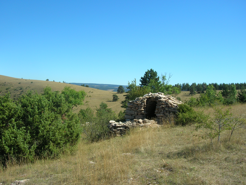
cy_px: 92
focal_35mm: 34
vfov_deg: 41.8
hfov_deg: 54.0
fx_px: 242
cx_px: 123
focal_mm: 5.7
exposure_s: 1/295
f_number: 4.9
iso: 50
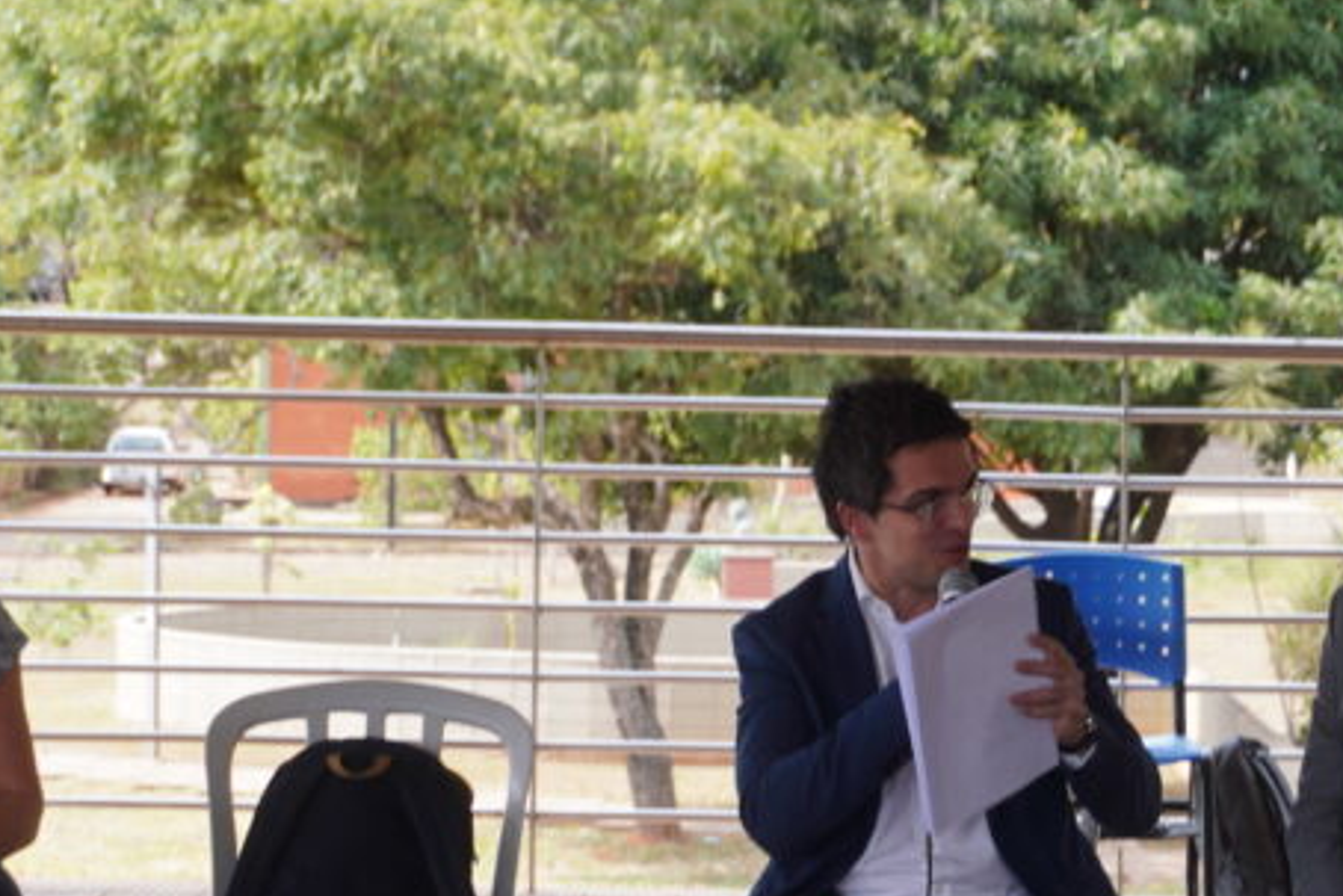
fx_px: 5938
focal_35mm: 159
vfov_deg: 8.6
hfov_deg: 12.8
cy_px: 735
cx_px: 1195
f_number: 5.6
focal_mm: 47
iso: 100
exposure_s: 1/80
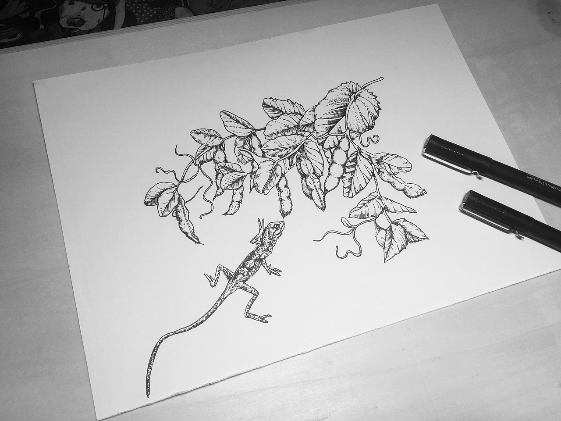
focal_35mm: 29
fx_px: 470
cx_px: 280
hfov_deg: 61.7
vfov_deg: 48.2
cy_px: 210
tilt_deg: -56.9
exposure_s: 1/100
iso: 32
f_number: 2.2
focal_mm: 4.15
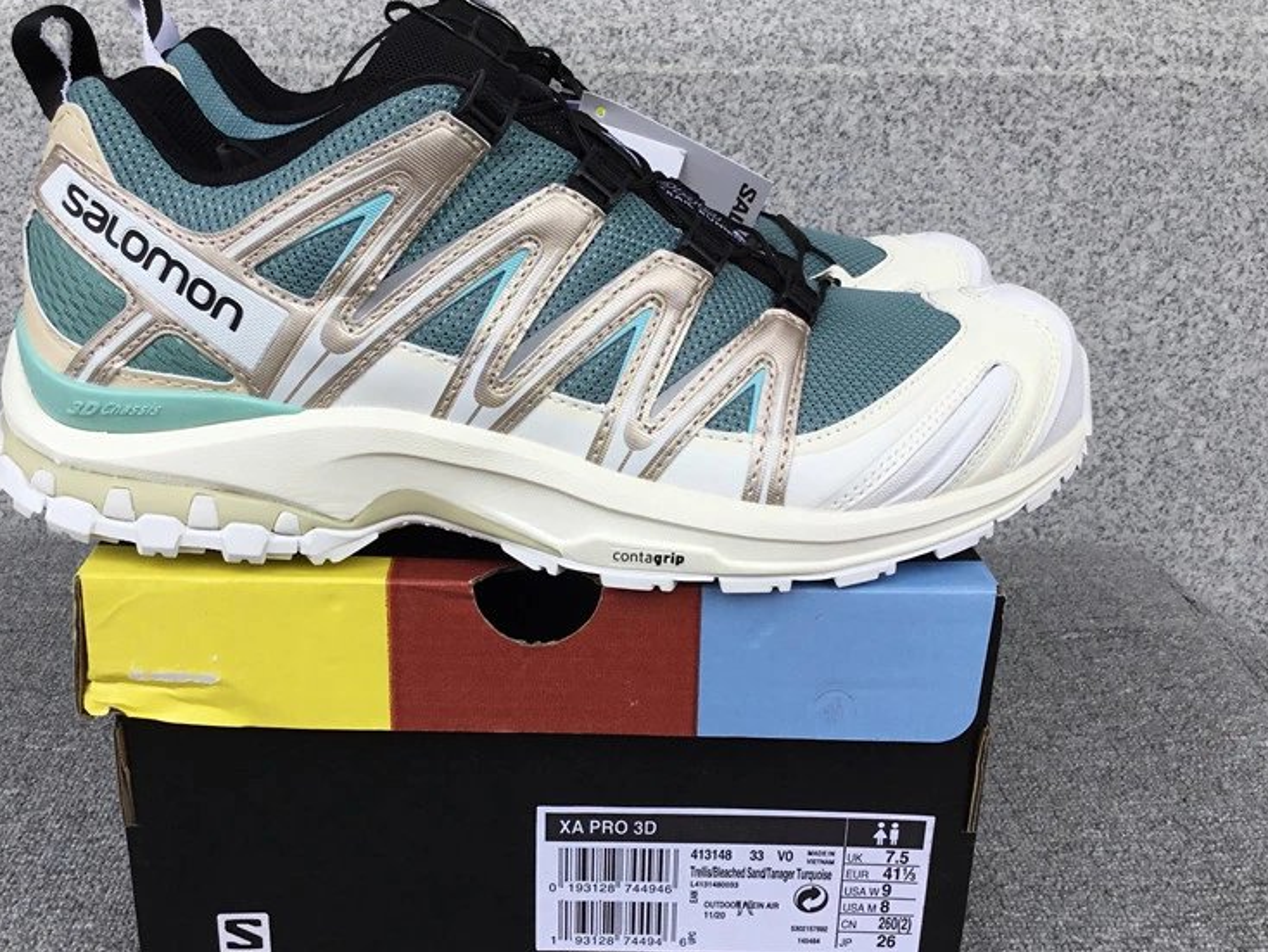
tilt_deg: -21.9
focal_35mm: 38
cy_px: 514
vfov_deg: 37.7
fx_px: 1392
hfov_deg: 48.8
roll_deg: -0.3
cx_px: 542
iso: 25
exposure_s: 1/403
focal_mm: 3.3
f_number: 2.4
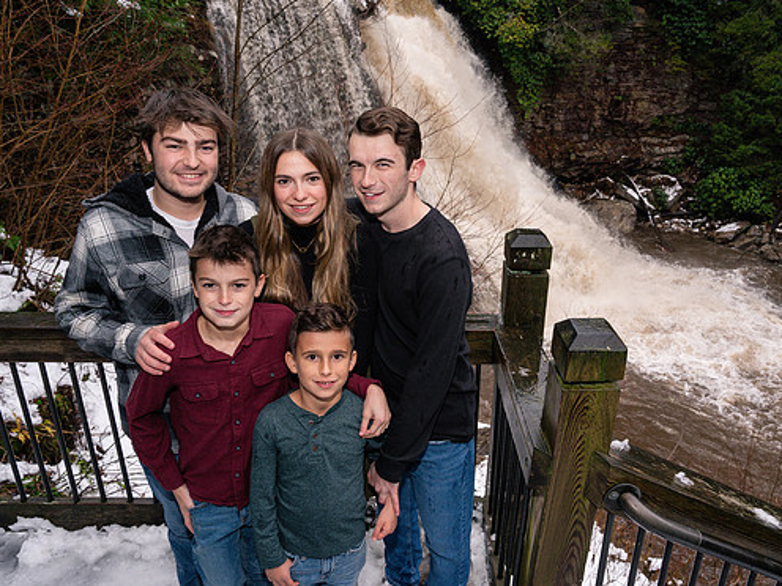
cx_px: 434
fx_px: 610
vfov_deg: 51.3
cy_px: 283
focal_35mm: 27
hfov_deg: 65.1
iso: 1000
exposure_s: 1/160
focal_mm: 24
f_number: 7.1
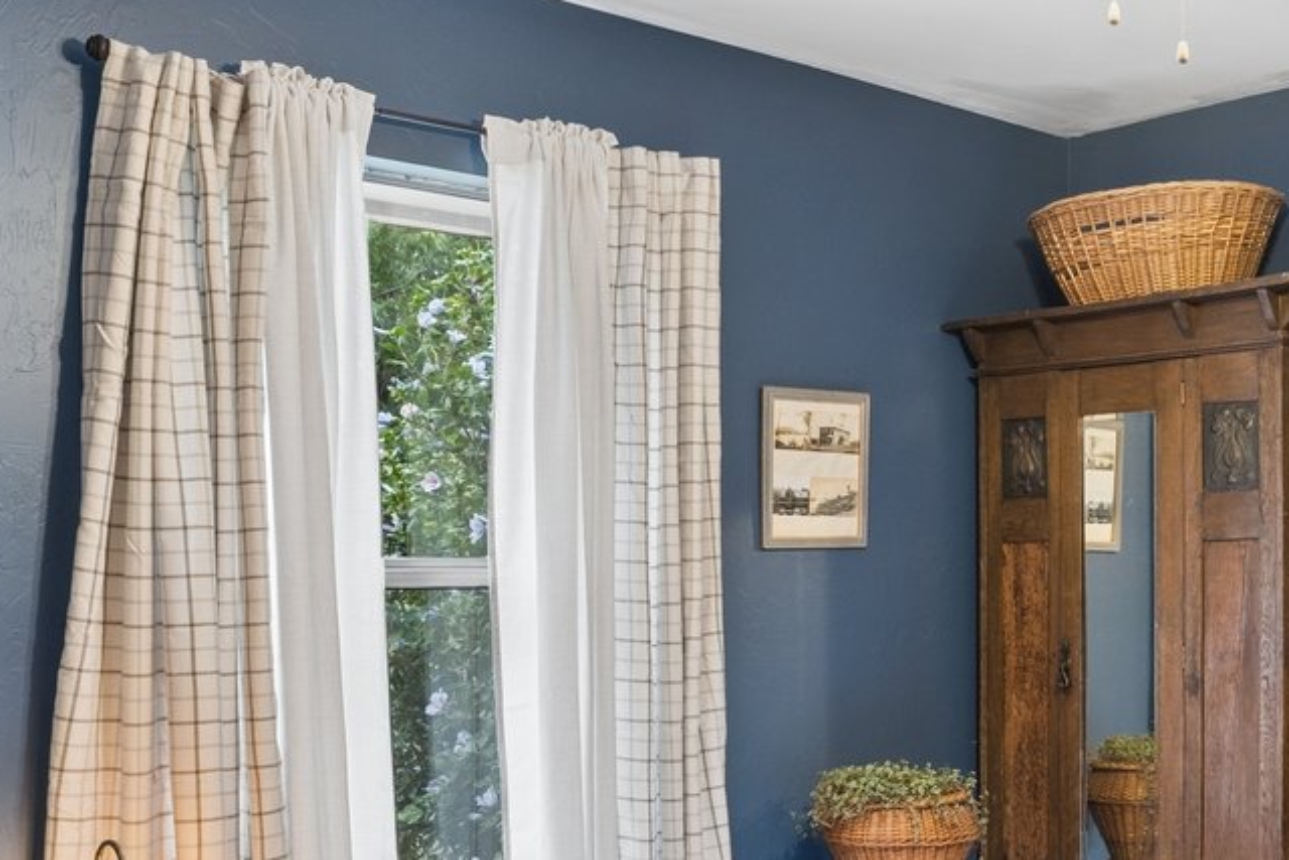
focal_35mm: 48
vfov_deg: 28.0
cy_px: 531
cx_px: 1049
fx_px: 1719
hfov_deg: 39.3
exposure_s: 1/5
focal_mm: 10
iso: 250
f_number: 8
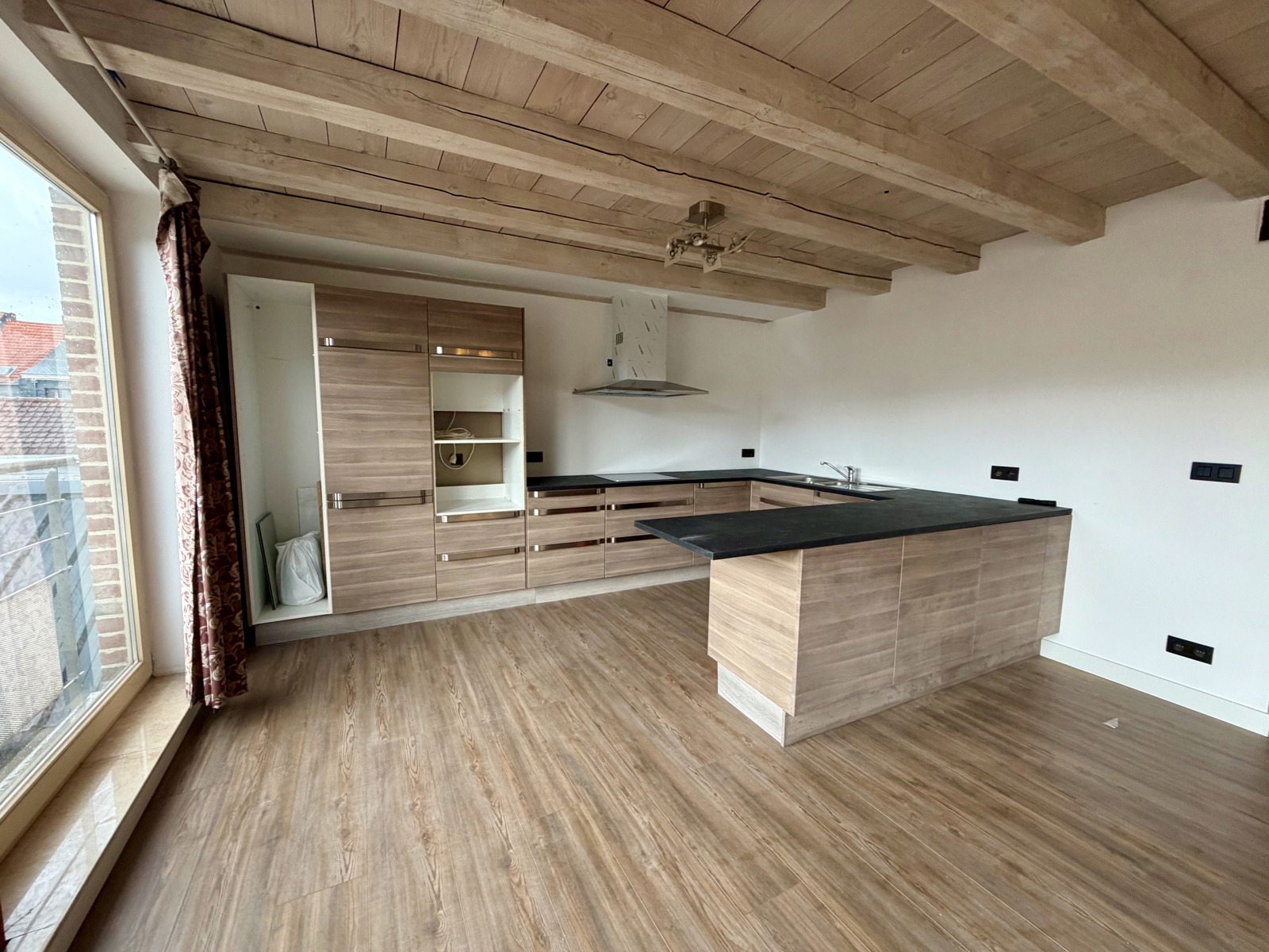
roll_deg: -0.4
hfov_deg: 102.1
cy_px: 476
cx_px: 634
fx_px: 513
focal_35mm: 14
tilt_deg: -6.4
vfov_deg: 85.7
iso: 250
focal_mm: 2.22
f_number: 2.2
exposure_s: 1/121
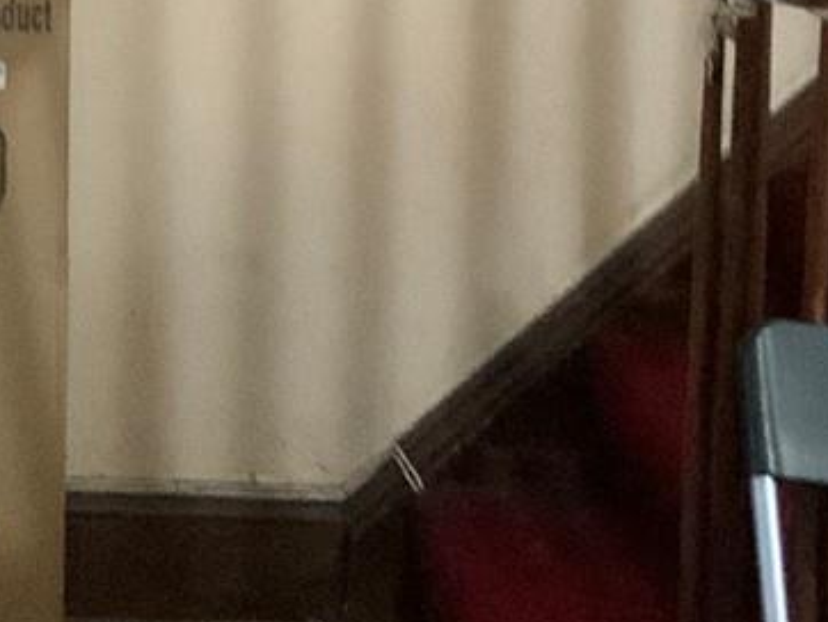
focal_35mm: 164
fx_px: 3925
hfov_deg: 11.7
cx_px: -238
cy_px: -496
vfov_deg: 8.7
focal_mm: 3
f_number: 1.8
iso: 400
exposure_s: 1/30
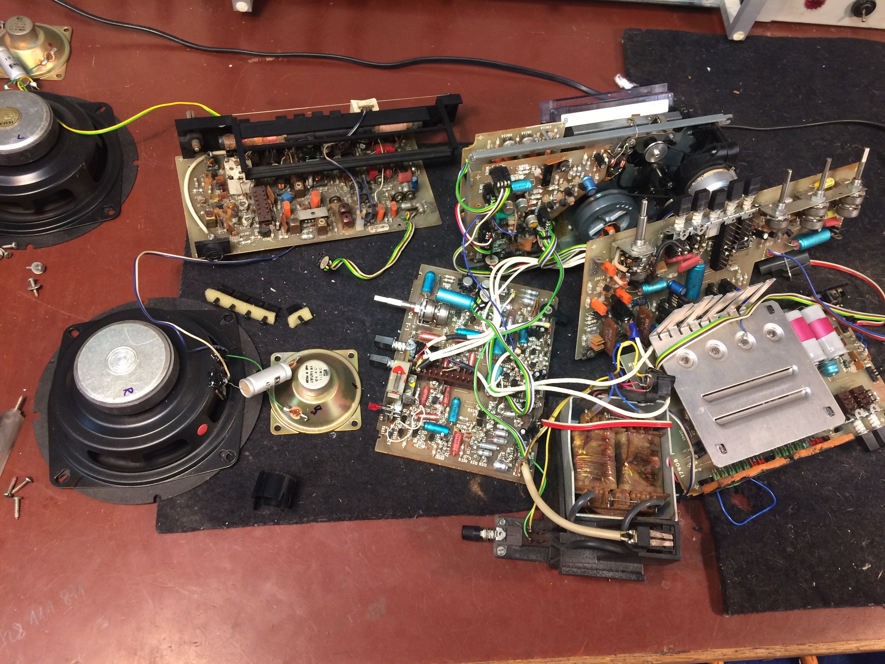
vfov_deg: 48.2
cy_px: 332
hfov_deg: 61.7
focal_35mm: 29
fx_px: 741
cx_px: 442
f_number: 2.2
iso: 125
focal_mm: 4.15
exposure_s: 1/33
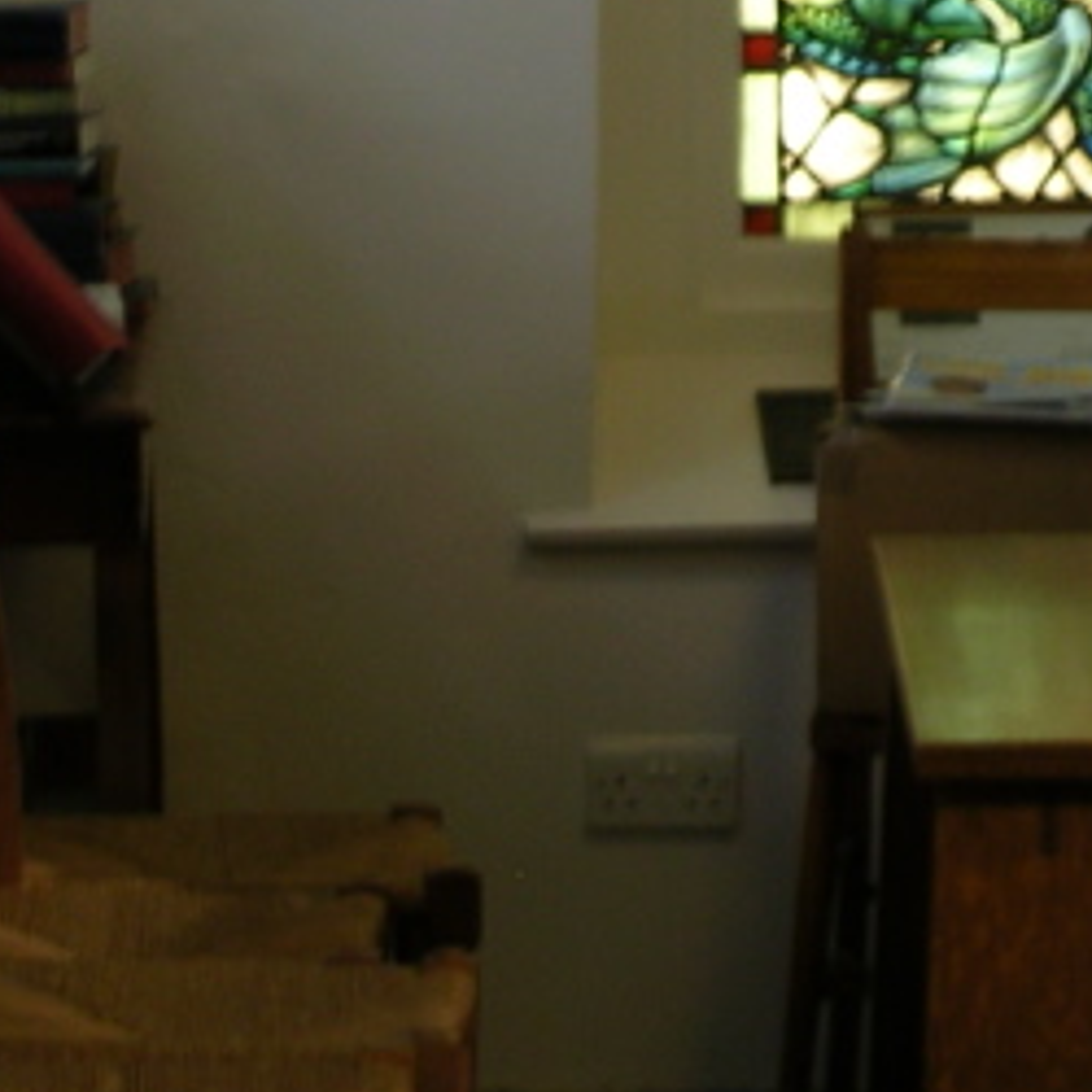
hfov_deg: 6.7
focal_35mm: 260
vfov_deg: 6.7
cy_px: -170
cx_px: 922
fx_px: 9279
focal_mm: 17.4
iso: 51
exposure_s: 1/6.1
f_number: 4.9
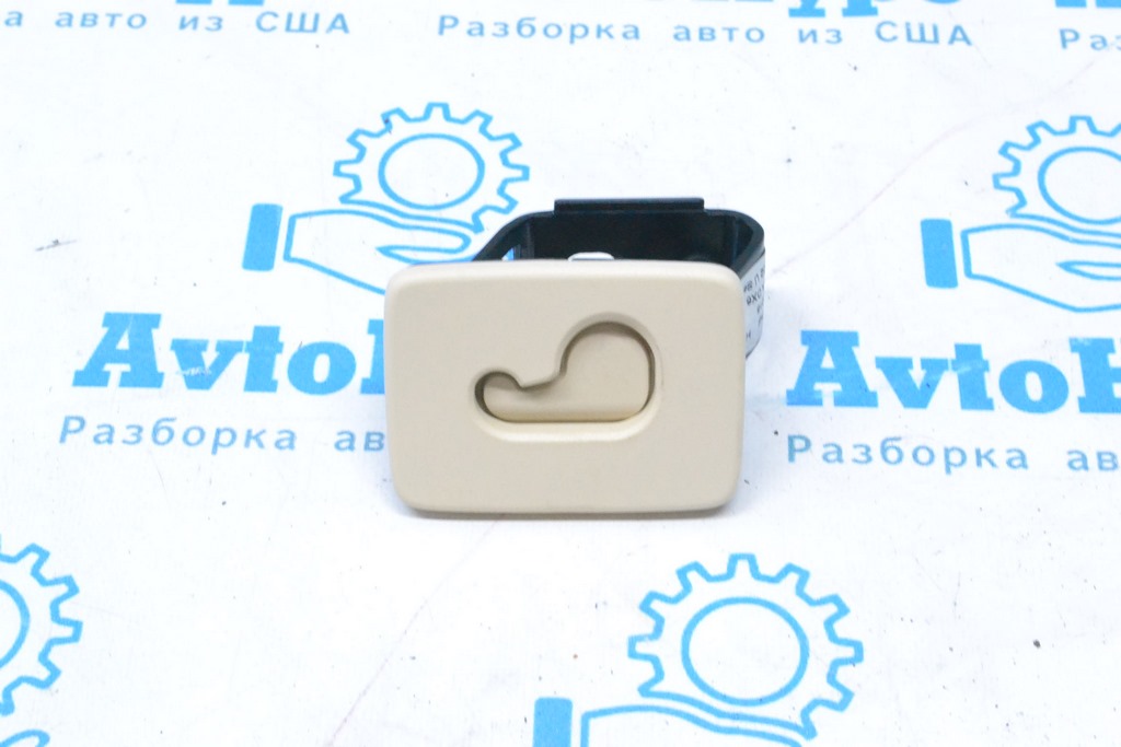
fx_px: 2149
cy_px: 374
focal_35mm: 69
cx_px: 560
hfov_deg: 29.2
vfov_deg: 19.7
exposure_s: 1/100
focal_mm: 46
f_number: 13
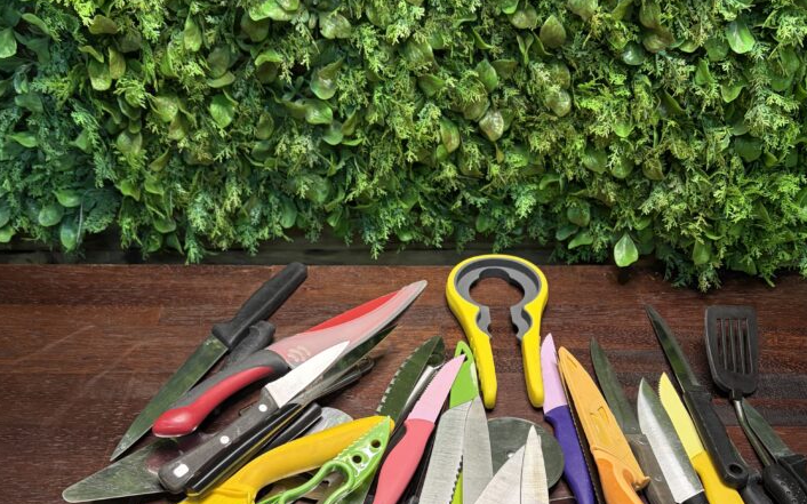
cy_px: 354
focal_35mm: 40
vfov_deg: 31.6
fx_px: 880
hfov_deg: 49.3
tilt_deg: -43.3
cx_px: 415
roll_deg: -1.1
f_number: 1.6
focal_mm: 5.96
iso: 125
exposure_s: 1/50
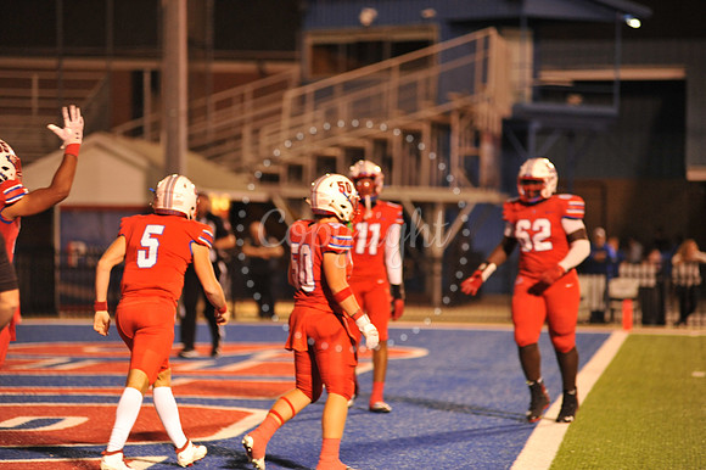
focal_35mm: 170
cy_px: 235
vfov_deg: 8.1
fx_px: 3332
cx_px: 353
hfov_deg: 12.1
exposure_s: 1/200
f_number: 2.8
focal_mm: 170
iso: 2000
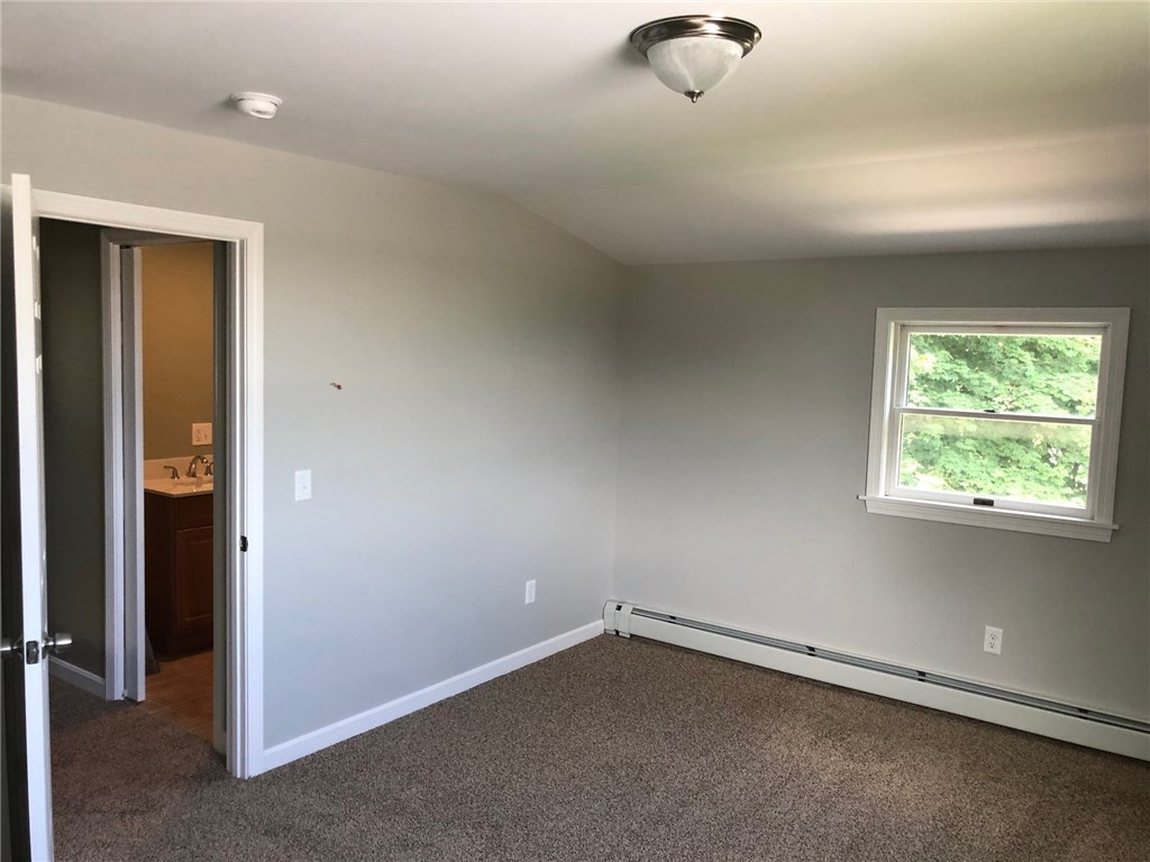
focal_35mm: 28
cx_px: 575
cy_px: 431
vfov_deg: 49.7
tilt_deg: -6.9
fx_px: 930
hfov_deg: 63.4
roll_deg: -1.5
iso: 40
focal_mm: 4
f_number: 1.8
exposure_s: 1/30
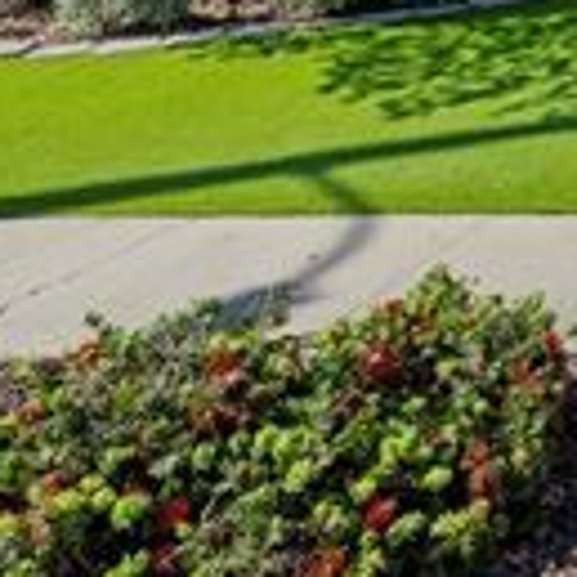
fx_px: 1113
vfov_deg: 25.5
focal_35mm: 59
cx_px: 1047
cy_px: -148
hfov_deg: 20.4
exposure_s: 1/350
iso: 200
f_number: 9.5
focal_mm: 14
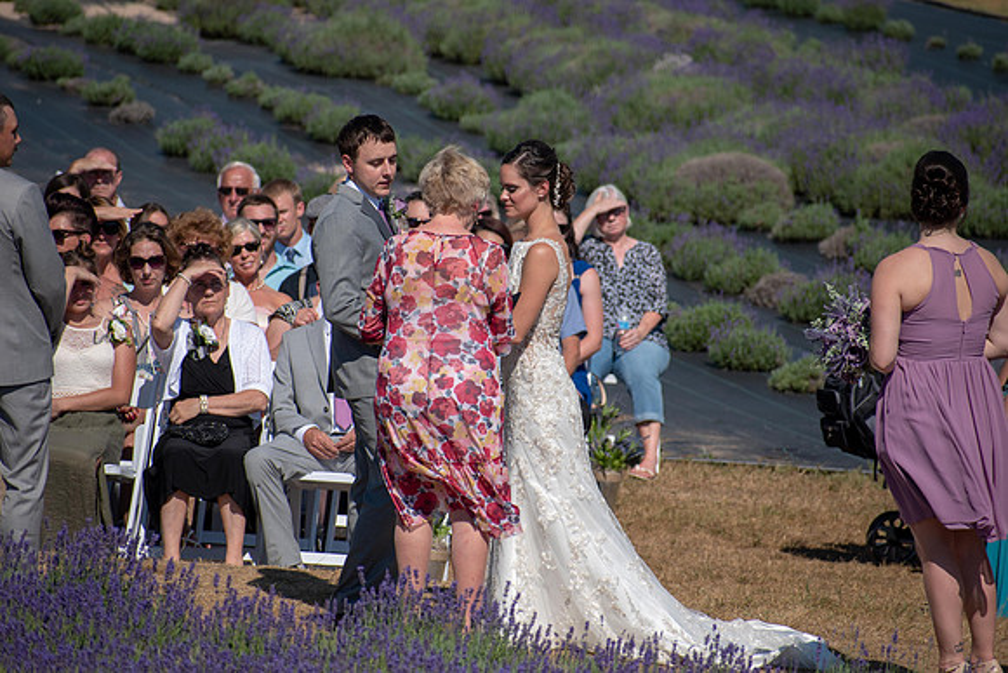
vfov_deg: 4.2
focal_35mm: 330
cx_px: 504
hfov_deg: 6.2
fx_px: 9242
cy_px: 336
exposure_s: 1/2000
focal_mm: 220
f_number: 5.6
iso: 200
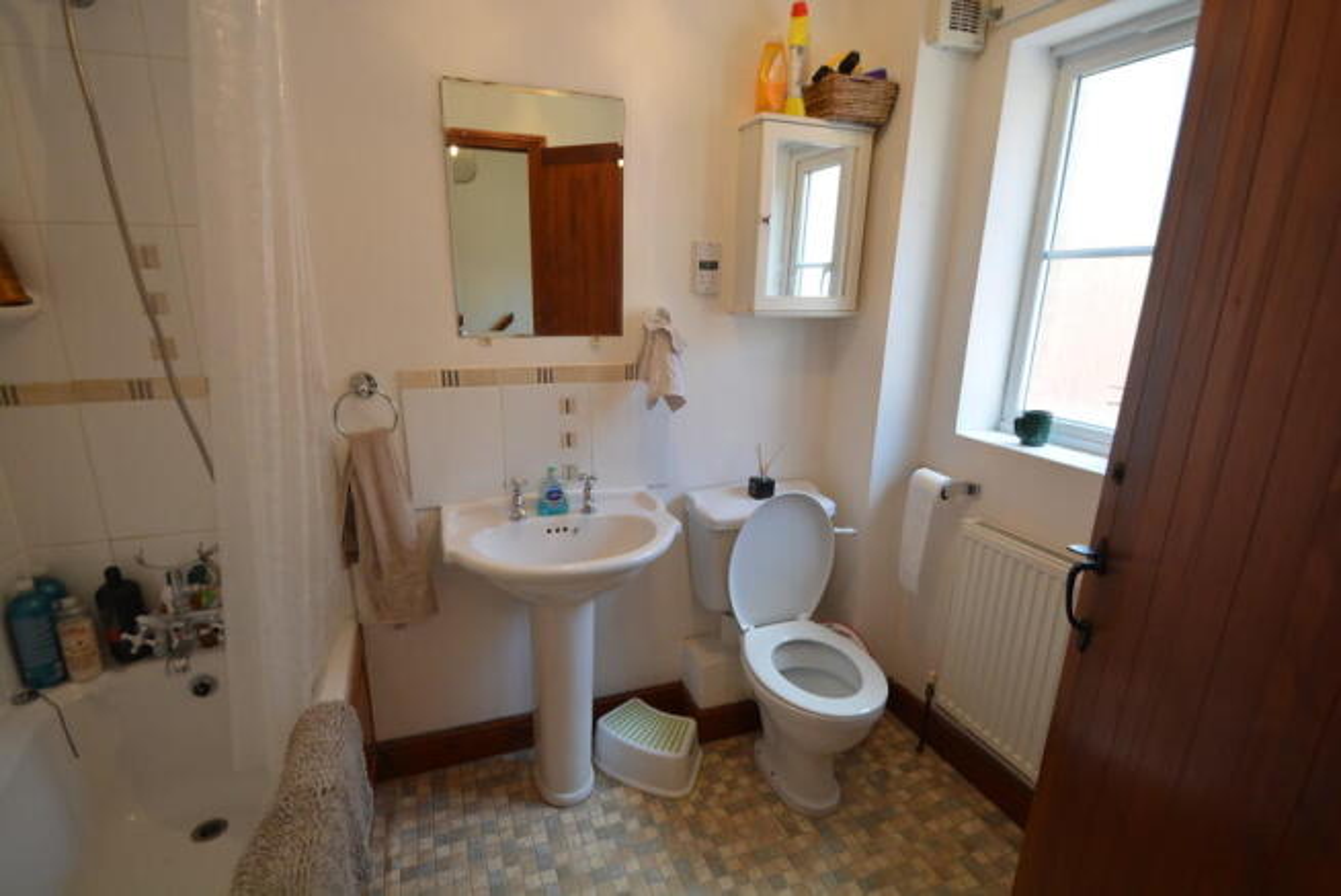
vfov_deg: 72.1
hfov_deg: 94.9
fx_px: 615
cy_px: 448
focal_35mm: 16
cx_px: 670
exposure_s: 1/60
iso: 400
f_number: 4
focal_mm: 11
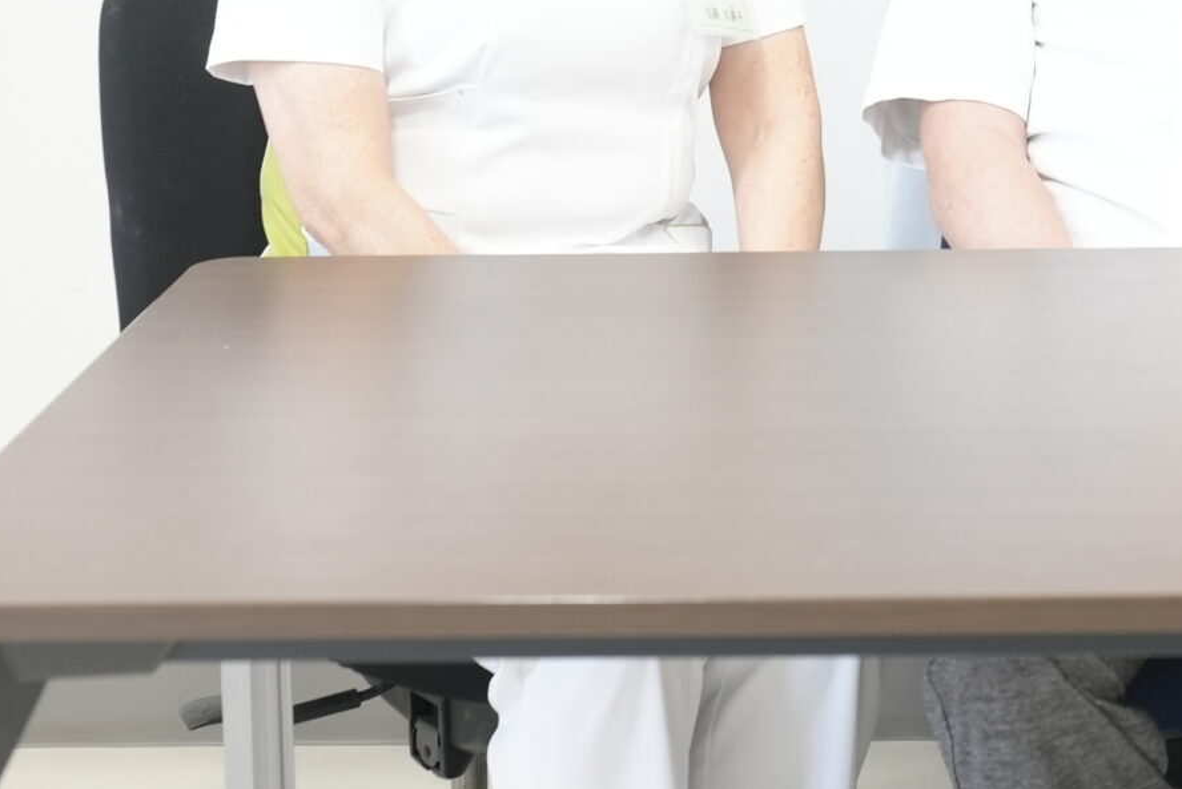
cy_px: -323
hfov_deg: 13.7
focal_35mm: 147
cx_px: 1265
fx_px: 4829
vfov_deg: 9.1
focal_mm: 51
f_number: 3.5
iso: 640
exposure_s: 1/60
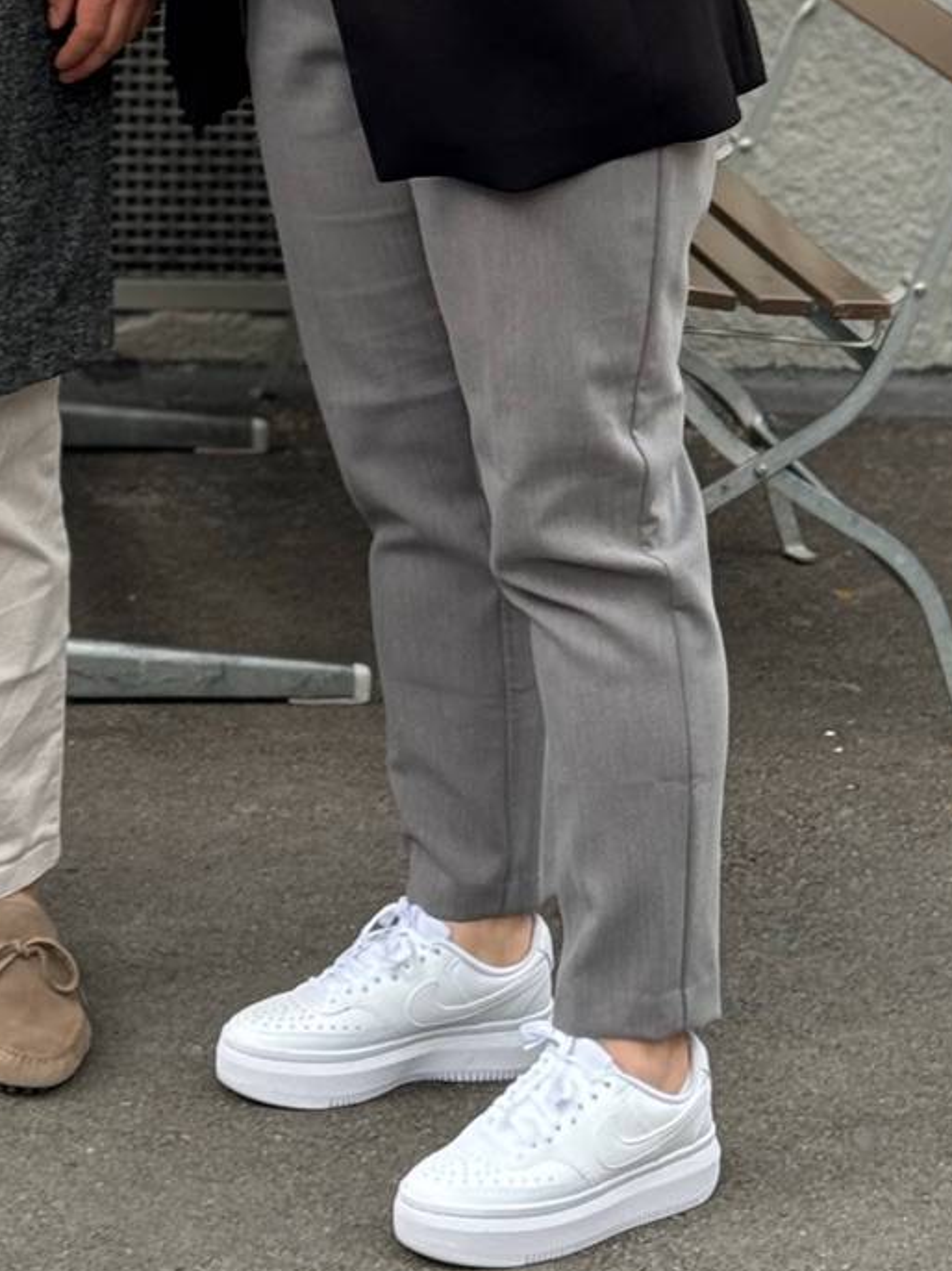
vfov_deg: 15.0
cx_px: 6
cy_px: -324
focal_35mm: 126
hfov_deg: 11.6
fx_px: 4623
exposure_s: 1/756
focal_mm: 6.76
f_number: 1.78
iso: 64
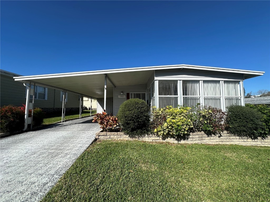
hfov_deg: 102.1
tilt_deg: +4.2
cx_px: 135
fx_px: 109
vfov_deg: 85.7
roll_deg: -0.4
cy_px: 101
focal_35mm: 14
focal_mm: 2.22
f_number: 2.2
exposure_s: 1/2564
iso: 50
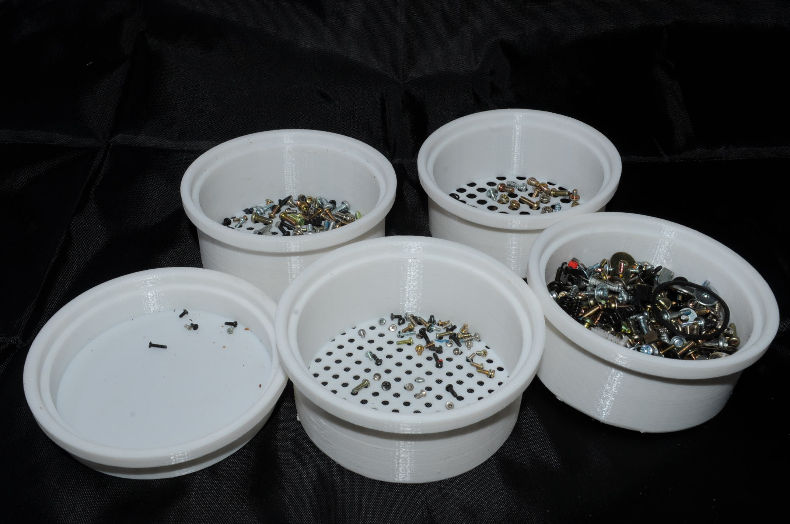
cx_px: 395
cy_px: 262
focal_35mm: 33
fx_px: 723
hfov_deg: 57.3
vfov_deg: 39.9
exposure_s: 1/250
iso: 200
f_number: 18
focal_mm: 22
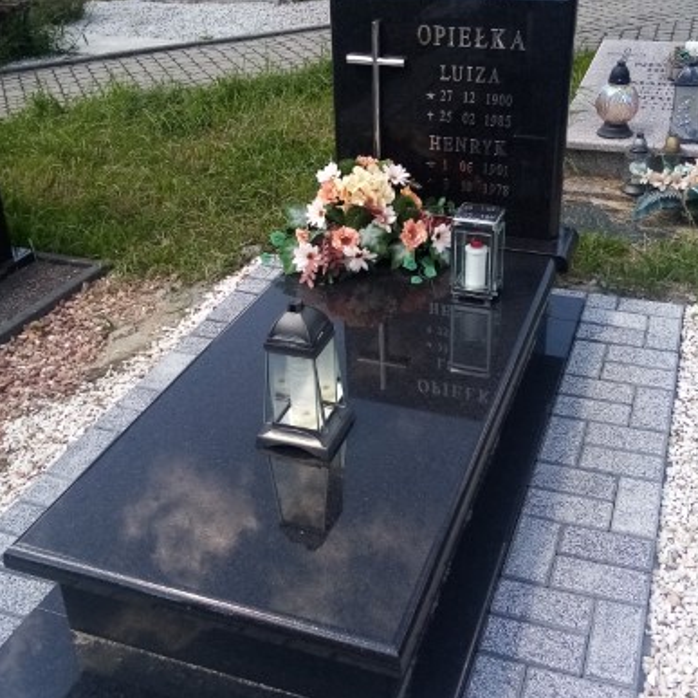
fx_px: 867
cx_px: 372
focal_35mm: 38
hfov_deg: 43.8
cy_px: 281
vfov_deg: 43.7
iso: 108
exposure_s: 1/551
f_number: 1.8
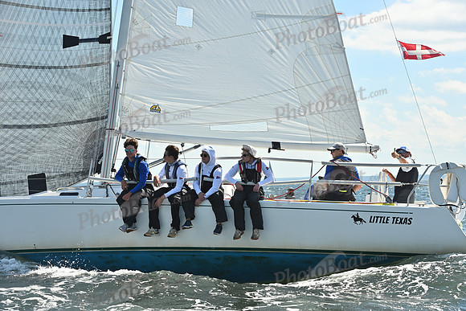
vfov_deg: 16.7
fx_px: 1062
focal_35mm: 82
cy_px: 156
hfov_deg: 24.8
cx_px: 233
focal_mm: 82
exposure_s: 1/1250
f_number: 8
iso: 250
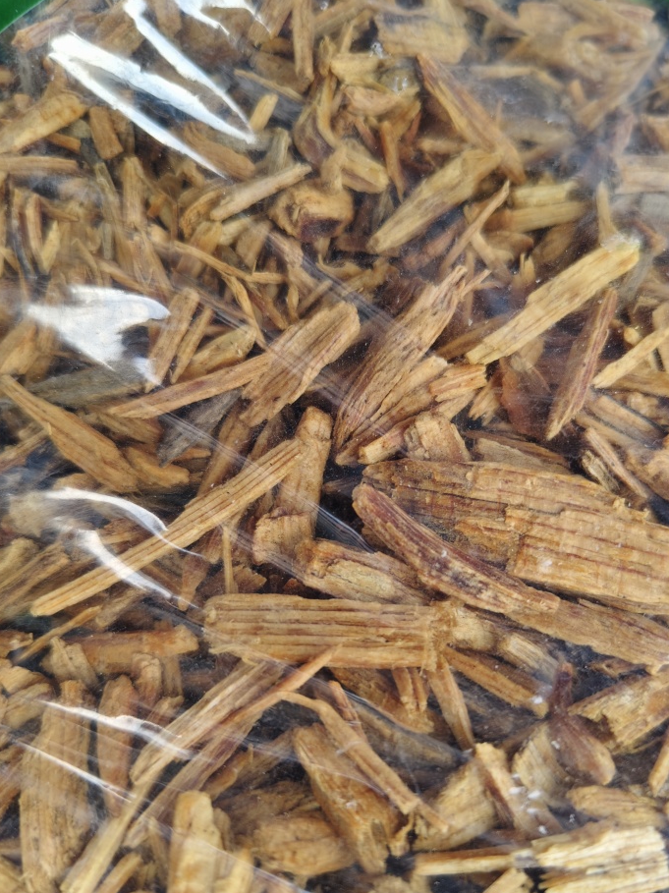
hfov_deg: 51.2
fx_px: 696
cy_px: 504
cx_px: 379
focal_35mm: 27
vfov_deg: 65.1
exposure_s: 1/146
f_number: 1.88
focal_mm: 5.56
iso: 71
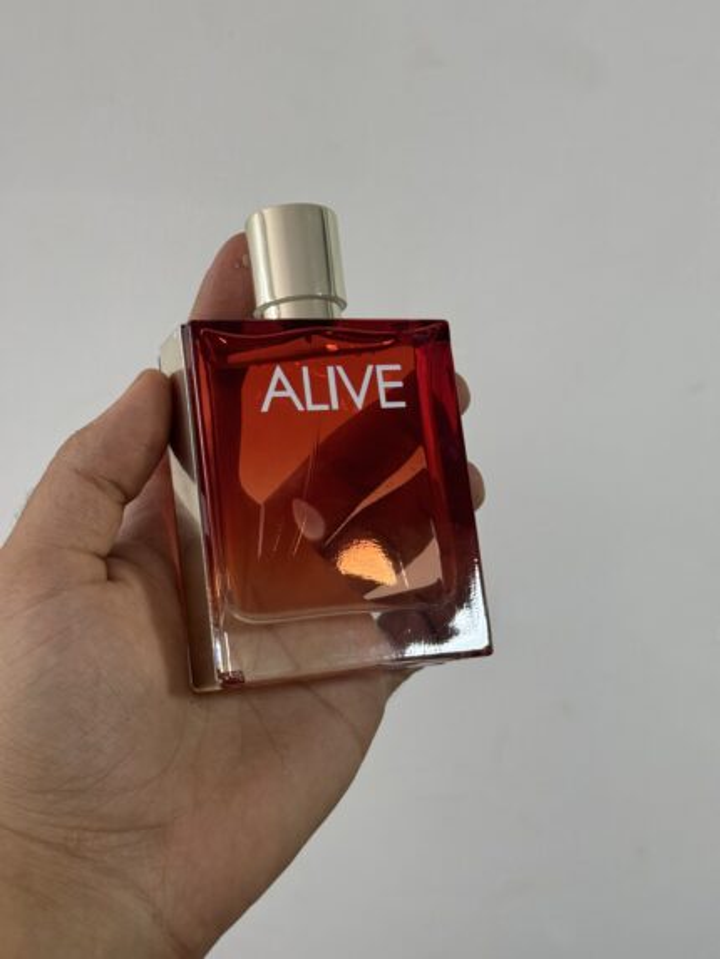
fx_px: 1331
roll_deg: -1.6
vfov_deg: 39.6
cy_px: 480
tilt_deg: -25.4
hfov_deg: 30.3
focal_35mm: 48
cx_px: 360
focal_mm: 6.76
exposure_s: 1/50
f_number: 1.78
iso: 80
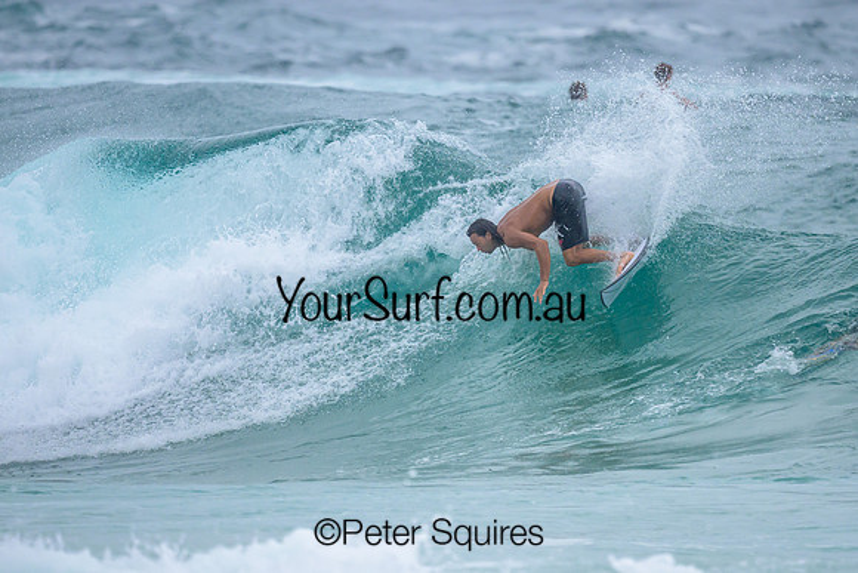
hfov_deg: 1.9
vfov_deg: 1.3
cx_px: 527
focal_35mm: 1100
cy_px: 293
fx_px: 26221
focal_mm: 800
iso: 500
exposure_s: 1/2000
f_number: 6.3
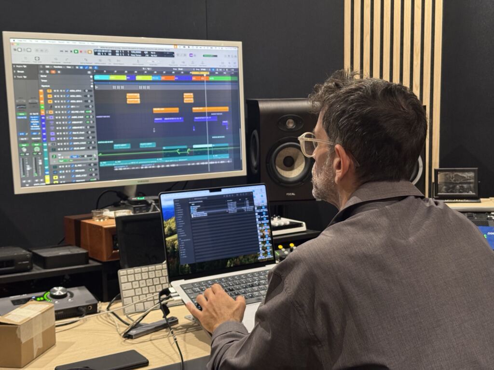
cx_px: 247
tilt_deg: -6.5
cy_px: 185
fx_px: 685
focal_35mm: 48
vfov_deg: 30.3
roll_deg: +1.1
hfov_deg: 39.7
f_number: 1.78
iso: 500
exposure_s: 1/25
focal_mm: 6.76
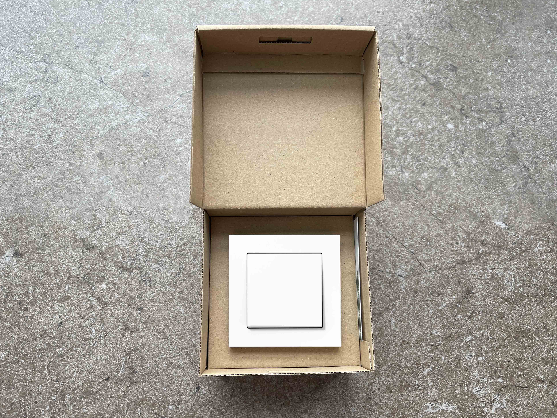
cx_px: 269
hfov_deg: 65.3
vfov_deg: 51.4
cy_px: 209
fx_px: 434
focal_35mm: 27
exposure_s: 1/121
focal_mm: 5.1
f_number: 1.6
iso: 64
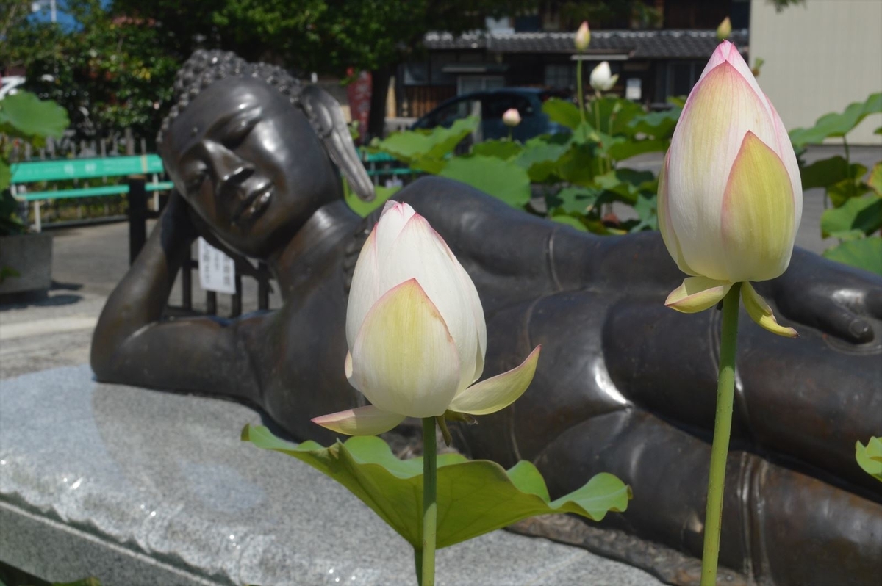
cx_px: 441
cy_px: 293
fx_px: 1102
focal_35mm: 45
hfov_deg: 43.6
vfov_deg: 29.8
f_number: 13
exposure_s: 1/640
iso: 400
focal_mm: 30
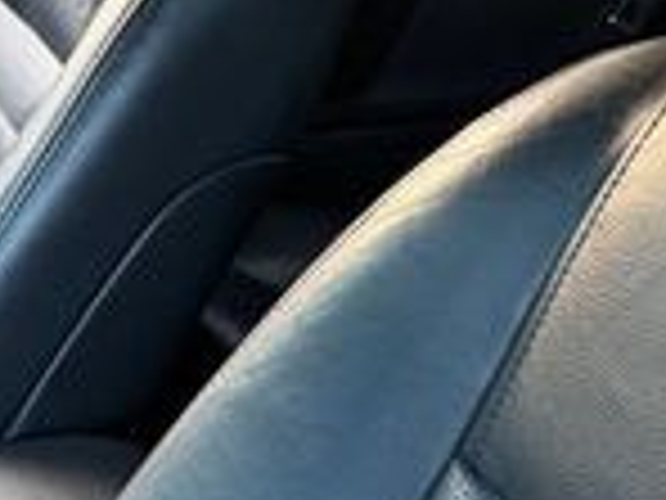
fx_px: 2001
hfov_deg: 18.8
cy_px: 351
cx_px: 198
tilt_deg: -26.5
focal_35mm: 104
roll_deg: -5.0
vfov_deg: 14.2
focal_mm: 6.76
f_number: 1.78
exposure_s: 1/60
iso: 200
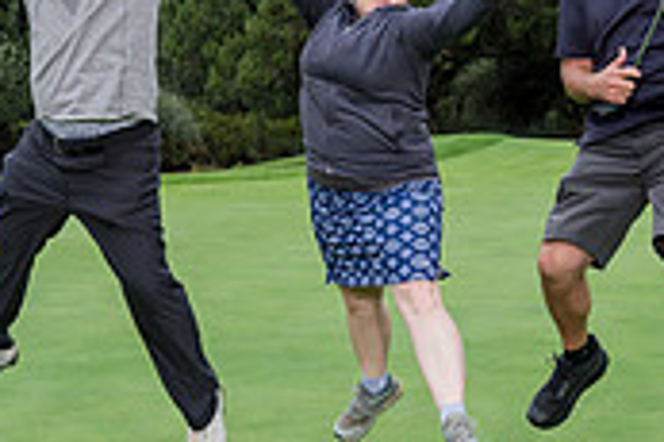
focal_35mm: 102
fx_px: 1880
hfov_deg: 20.0
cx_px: 296
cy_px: 171
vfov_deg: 13.4
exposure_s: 1/400
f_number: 5
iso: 320
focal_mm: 30.4
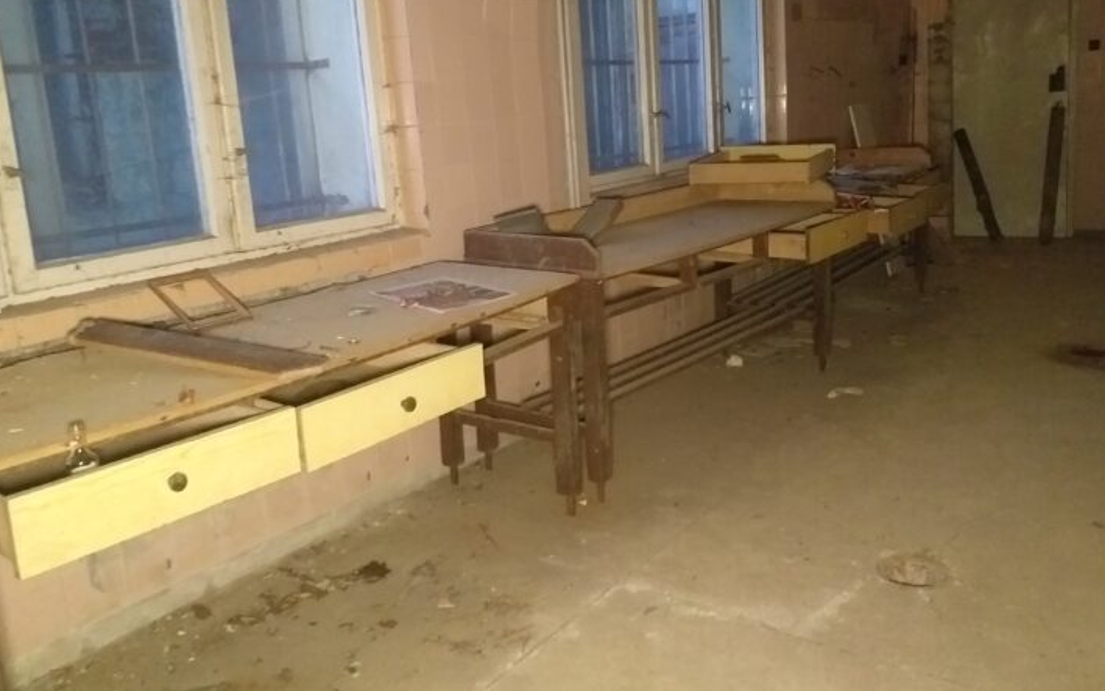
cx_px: 550
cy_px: 281
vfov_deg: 40.4
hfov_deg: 61.2
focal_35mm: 31
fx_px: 933
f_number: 1.9
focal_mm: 3.6
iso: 1000
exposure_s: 1/17
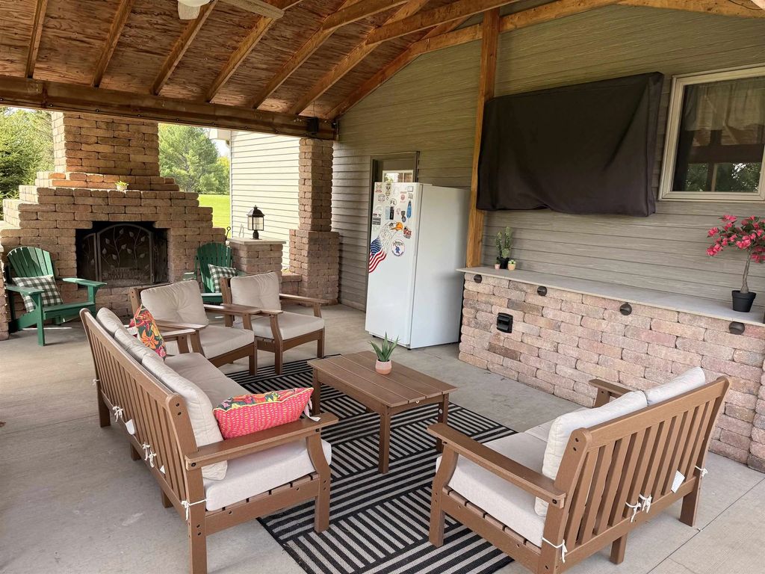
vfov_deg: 56.8
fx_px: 530
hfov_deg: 71.6
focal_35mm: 24
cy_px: 287
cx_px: 382
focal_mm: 6.76
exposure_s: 1/494
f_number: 1.78
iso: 100
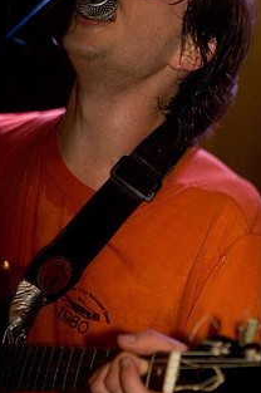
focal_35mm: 151
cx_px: 114
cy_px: 147
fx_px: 1646
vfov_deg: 13.6
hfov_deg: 9.1
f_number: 2.8
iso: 800
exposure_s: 1/40
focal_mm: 70
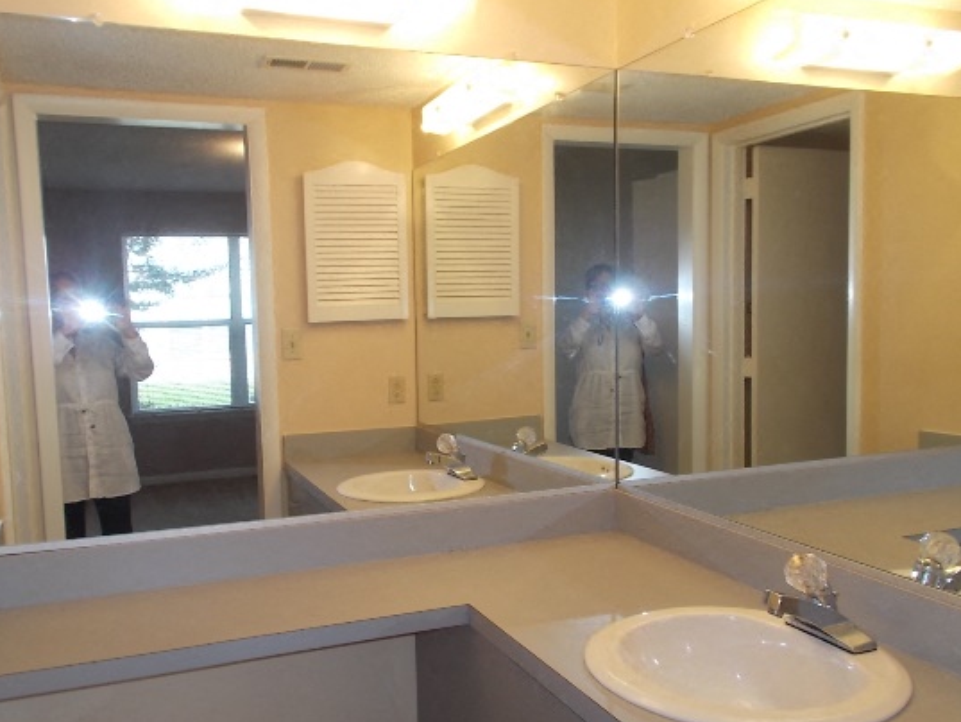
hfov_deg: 58.3
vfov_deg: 45.3
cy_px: 414
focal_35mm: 31
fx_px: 861
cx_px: 451
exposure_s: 1/50
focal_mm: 4.6
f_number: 3.2
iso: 80
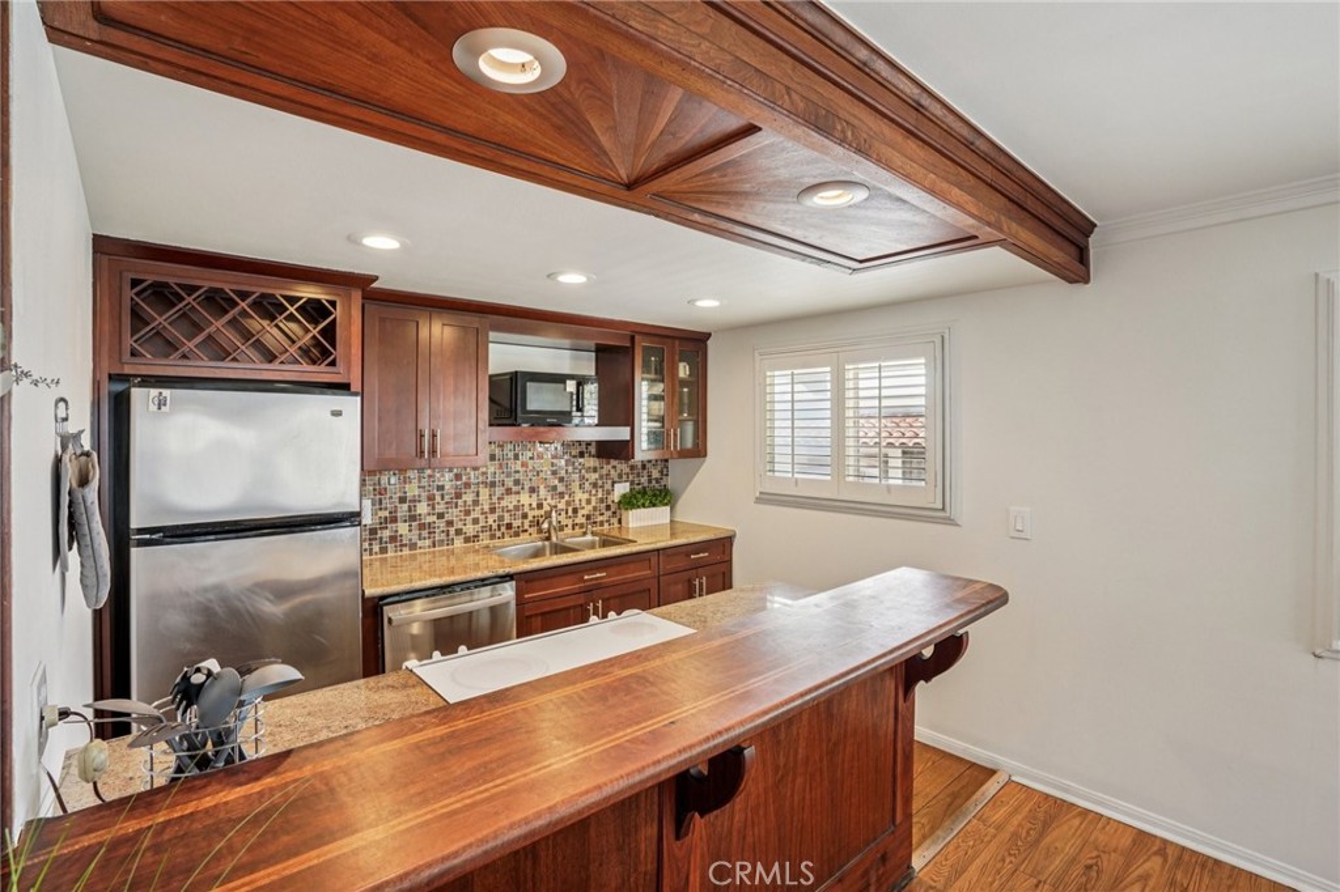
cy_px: 446
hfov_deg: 96.8
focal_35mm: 16
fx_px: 595
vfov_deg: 73.7
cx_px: 670
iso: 400
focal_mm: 16
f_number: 8
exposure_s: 1/10
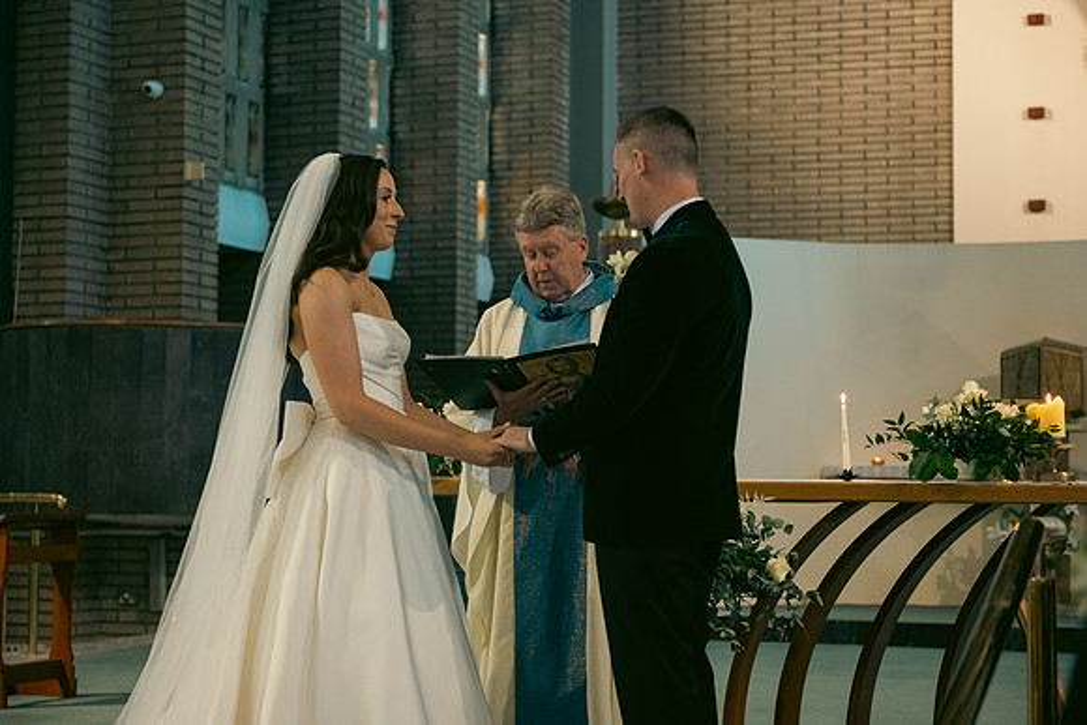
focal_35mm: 62
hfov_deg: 32.4
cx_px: 544
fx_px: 1872
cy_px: 362
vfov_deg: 21.9
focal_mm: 62
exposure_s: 1/160
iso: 1000
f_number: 3.5
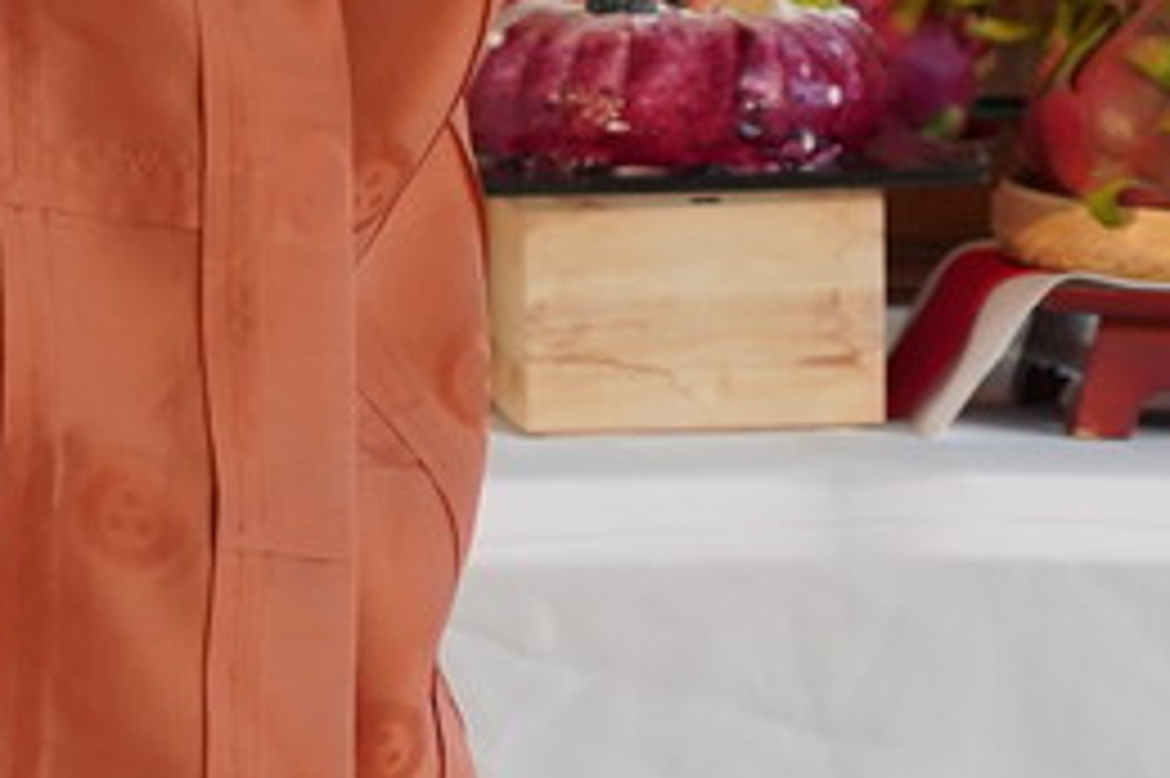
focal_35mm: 517
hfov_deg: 4.0
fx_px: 16791
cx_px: -122
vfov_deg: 2.6
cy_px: -681
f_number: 4
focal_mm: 105
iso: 2000
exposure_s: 1/160
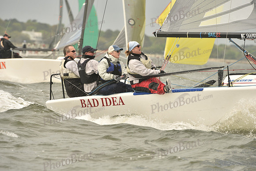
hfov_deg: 5.2
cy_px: 86
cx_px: 128
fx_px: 2845
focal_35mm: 400
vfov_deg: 3.4
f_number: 8
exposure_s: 1/1000
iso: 400
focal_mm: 400
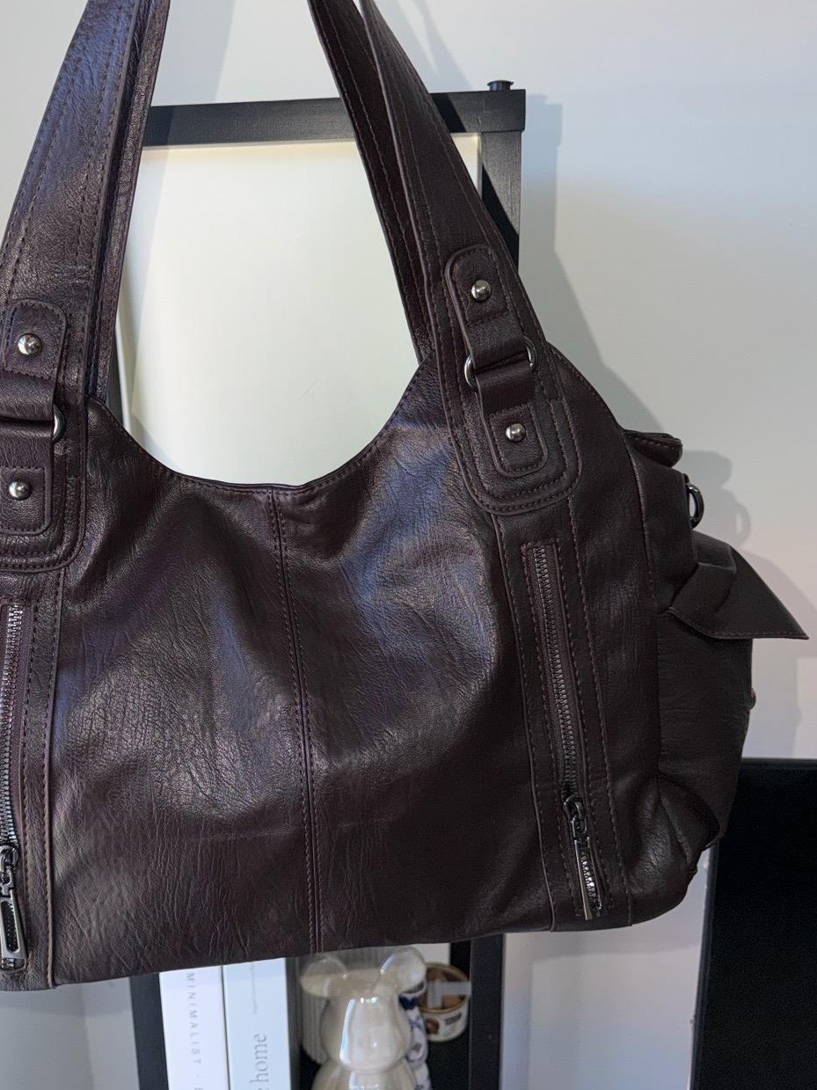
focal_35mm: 31
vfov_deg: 58.3
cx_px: 302
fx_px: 976
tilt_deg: -16.3
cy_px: 529
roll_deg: +1.9
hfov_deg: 45.0
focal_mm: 6.76
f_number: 1.78
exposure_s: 1/355
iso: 50
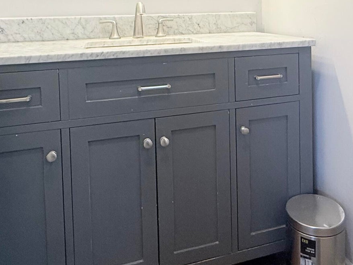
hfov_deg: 53.5
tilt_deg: -1.6
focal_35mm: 34
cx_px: 217
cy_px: 22
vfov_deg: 38.6
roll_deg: +1.2
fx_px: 347
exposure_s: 1/120
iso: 200
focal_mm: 2.22
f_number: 2.2
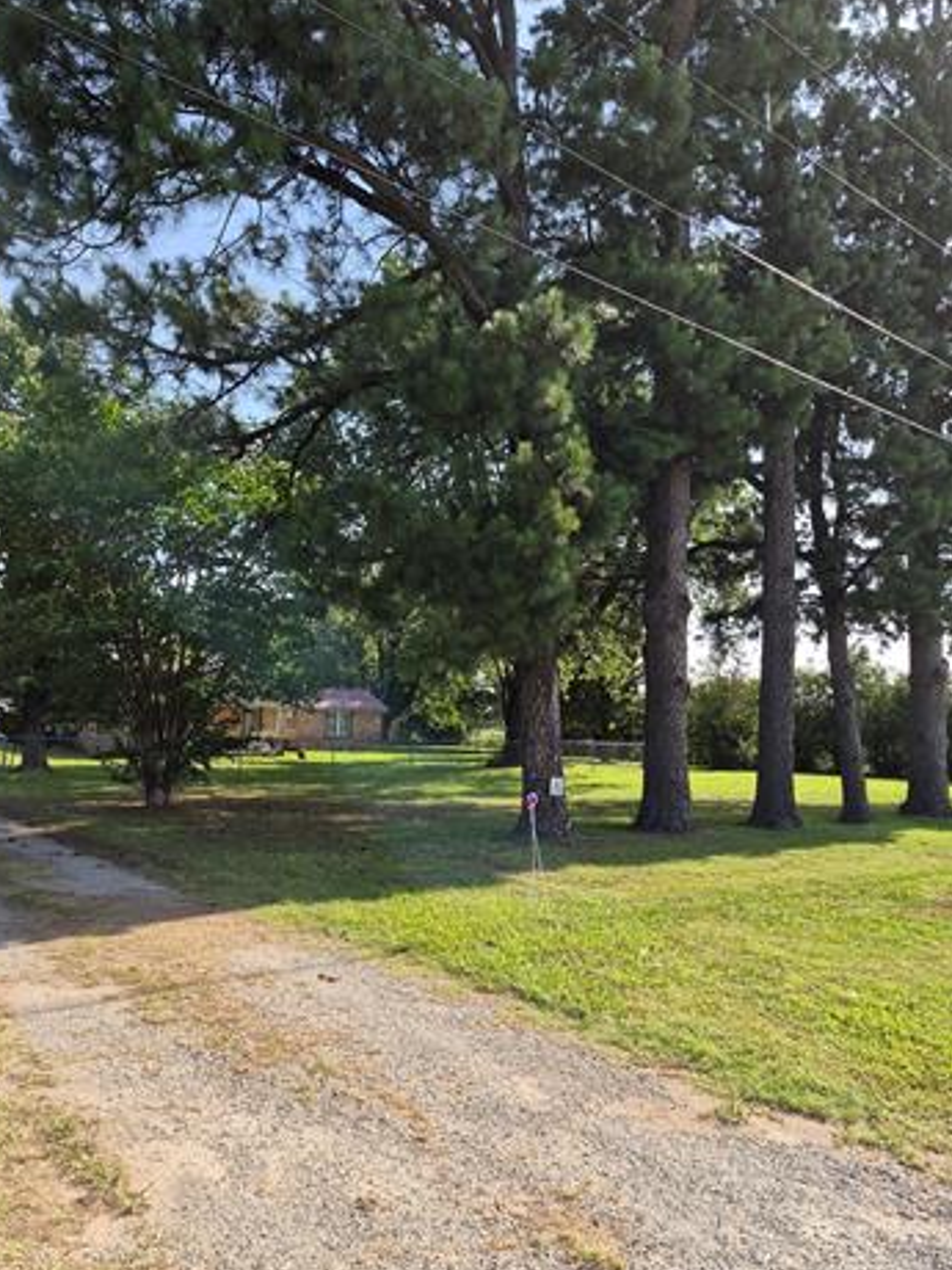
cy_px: 632
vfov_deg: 71.6
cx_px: 461
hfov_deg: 56.8
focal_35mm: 24
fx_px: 880
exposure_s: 1/2592
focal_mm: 5.4
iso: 80
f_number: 1.8
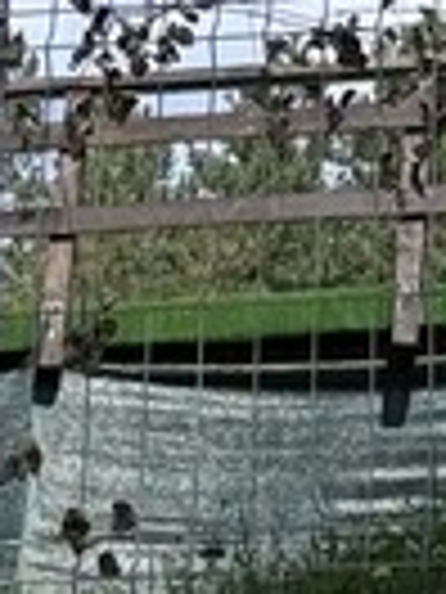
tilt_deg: +35.8
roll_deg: +1.7
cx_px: 951
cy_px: -801
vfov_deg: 5.2
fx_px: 6391
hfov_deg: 3.9
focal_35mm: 372
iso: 64
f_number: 1.78
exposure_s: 1/2976
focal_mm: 6.76
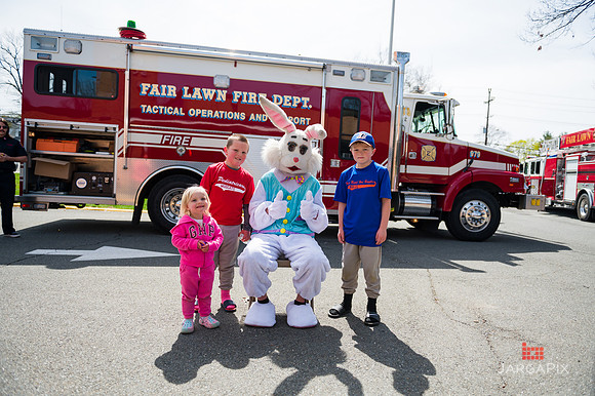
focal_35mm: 24
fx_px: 396
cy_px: 198
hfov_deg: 73.8
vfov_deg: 53.1
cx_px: 298
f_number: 4
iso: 200
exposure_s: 1/3200
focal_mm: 24
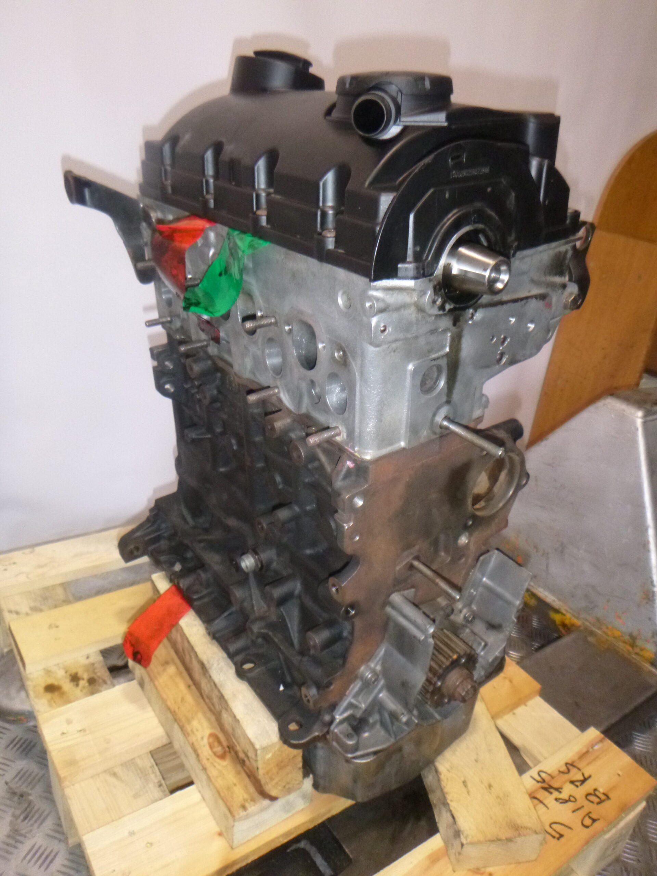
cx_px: 328
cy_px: 438
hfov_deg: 54.9
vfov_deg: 69.4
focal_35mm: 25
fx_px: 633
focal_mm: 4.5
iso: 400
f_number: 3.9
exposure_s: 1/60
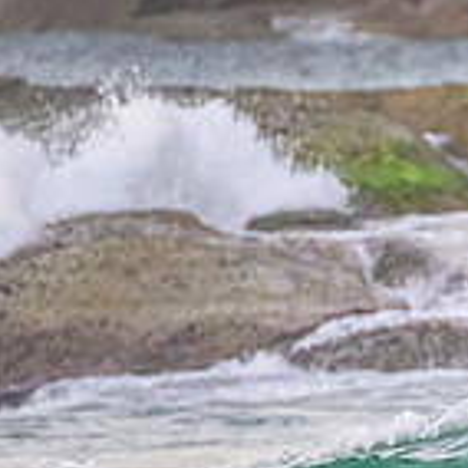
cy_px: 471
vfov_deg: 0.8
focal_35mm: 2075
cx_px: 949
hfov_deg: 0.8
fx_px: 31739
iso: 1250
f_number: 5.6
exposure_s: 1/2500
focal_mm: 400
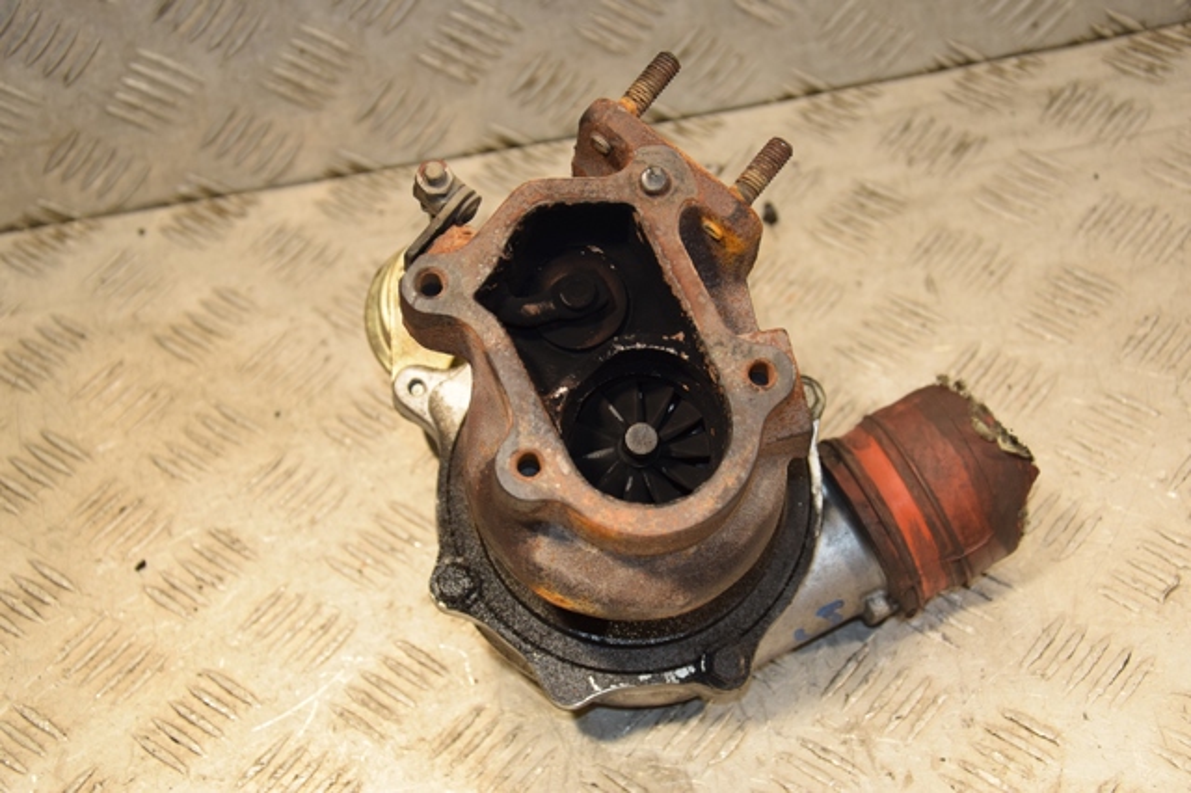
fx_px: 2381
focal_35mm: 72
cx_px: 596
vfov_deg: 18.9
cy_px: 396
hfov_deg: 28.1
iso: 800
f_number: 5.6
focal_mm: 48
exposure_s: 1/200
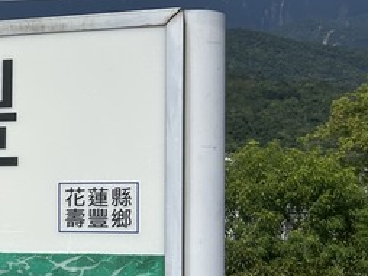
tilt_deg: +1.2
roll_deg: -1.3
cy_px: 210
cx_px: -130
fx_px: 850
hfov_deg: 21.7
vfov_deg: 18.3
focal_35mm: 80
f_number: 1.5
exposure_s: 1/11364
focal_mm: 5.7
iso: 50
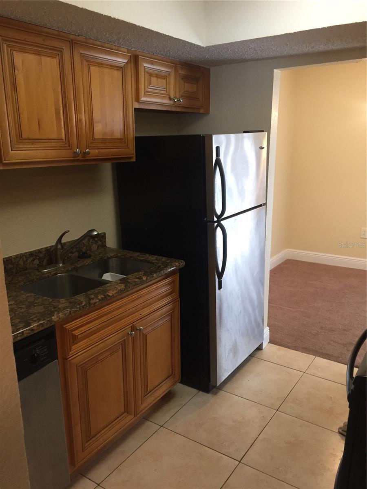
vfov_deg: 61.7
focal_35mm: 29
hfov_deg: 48.2
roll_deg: +1.4
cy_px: 244
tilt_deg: -12.2
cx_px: 184
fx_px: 410
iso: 125
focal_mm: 4.15
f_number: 2.2
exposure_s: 1/30
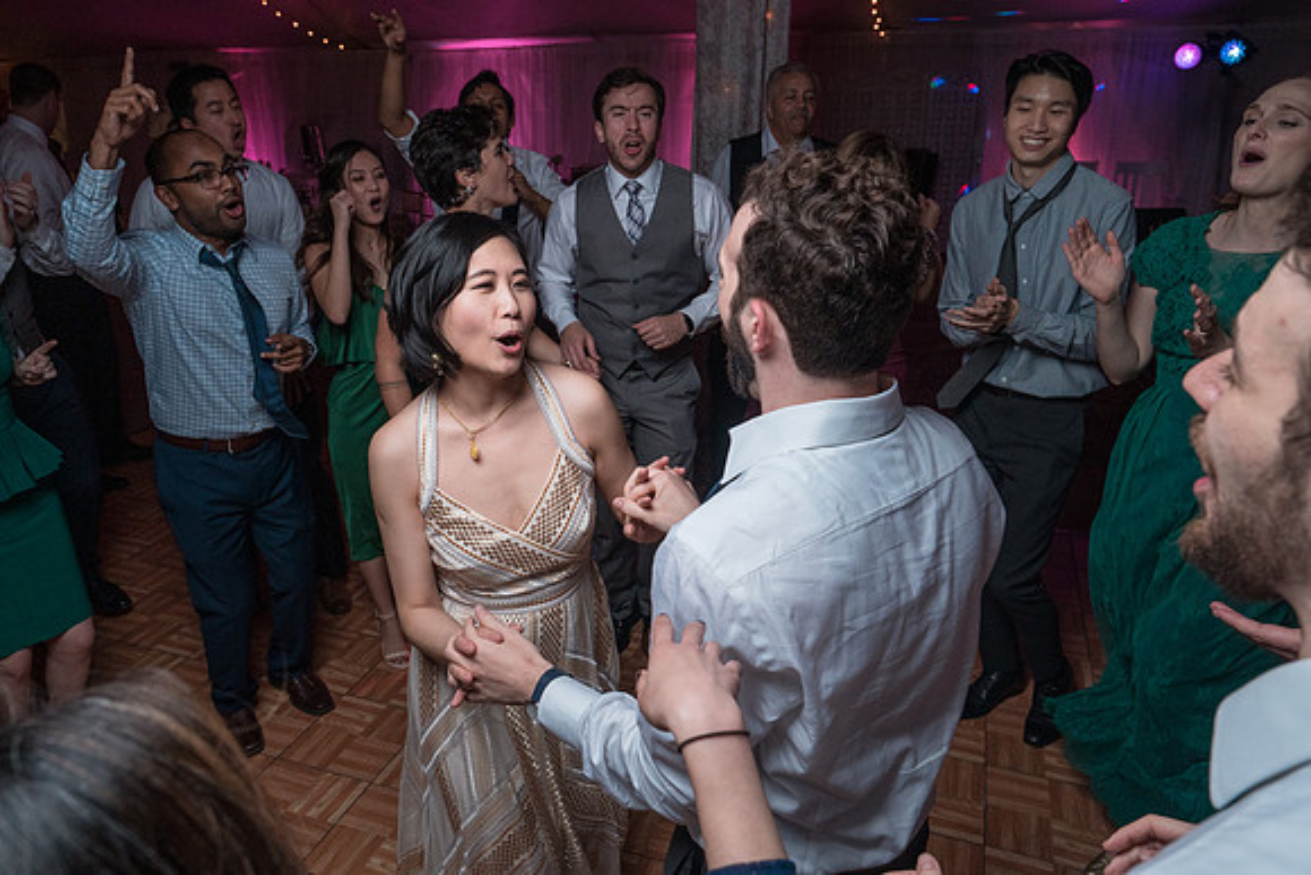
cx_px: 621
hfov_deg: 70.9
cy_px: 414
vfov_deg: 50.8
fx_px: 920
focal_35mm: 25
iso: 2000
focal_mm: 24
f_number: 5.6
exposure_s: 1/200
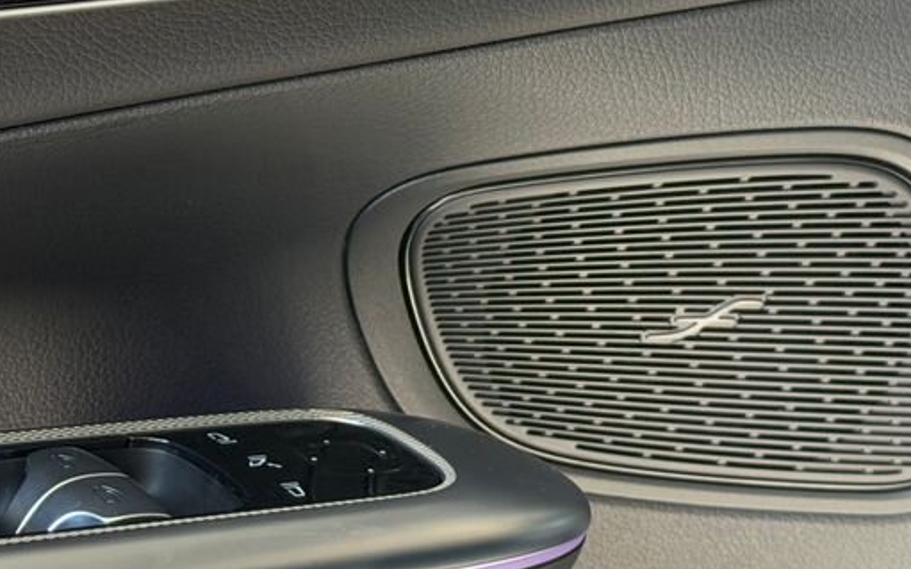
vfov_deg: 12.7
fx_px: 2532
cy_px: 57
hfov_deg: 20.4
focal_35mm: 102
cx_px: 346
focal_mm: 6.76
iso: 160
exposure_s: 1/227
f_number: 1.78
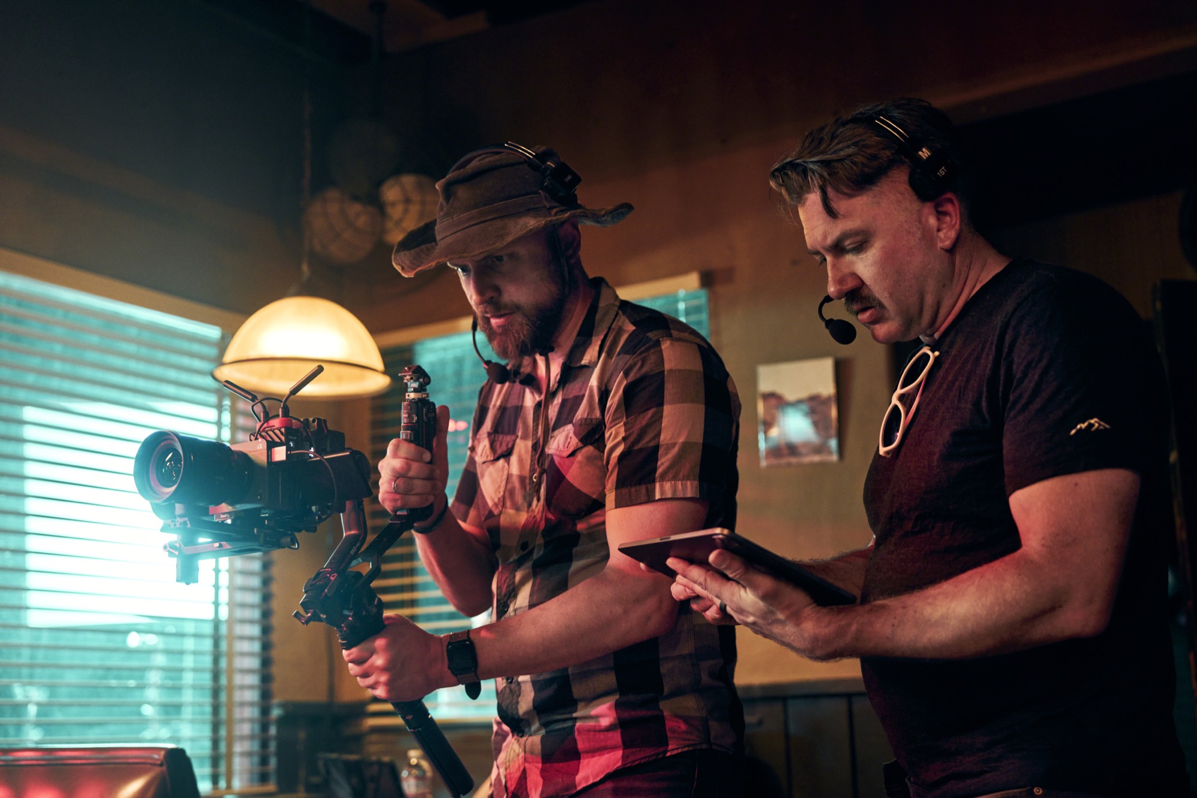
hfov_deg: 41.9
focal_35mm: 47
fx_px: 1563
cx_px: 598
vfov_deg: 28.6
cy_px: 399
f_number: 2.8
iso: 800
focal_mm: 47
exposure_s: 1/20
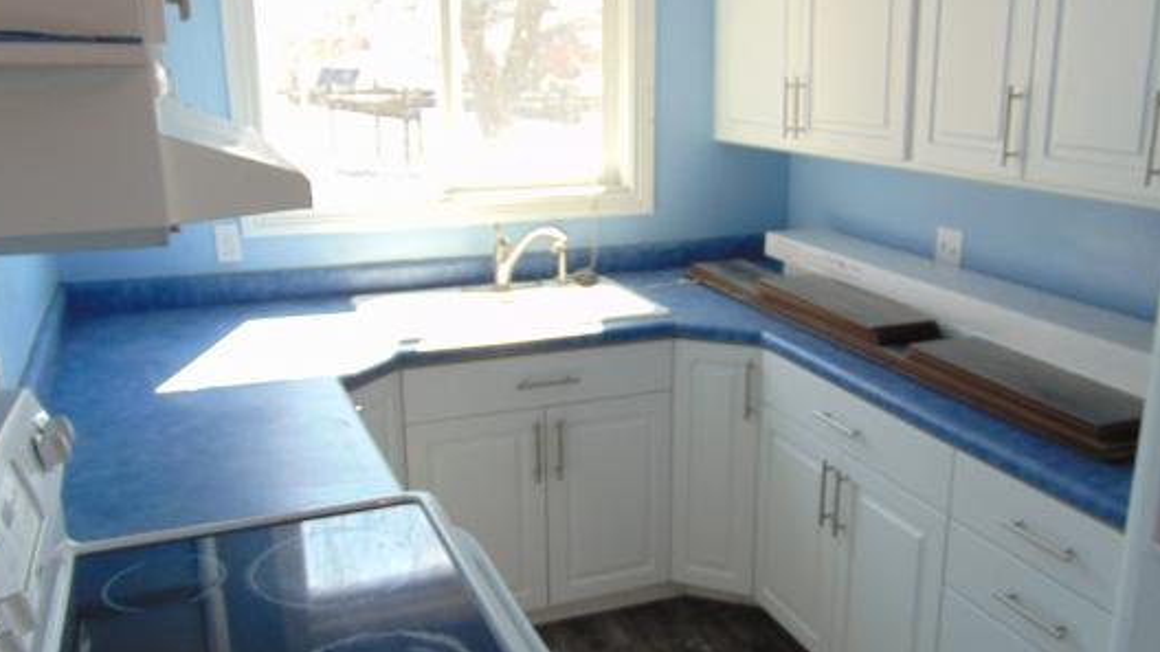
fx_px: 1015
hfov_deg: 59.4
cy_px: 340
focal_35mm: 33
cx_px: 637
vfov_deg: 35.6
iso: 80
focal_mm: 4.5
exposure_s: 1/80
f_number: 3
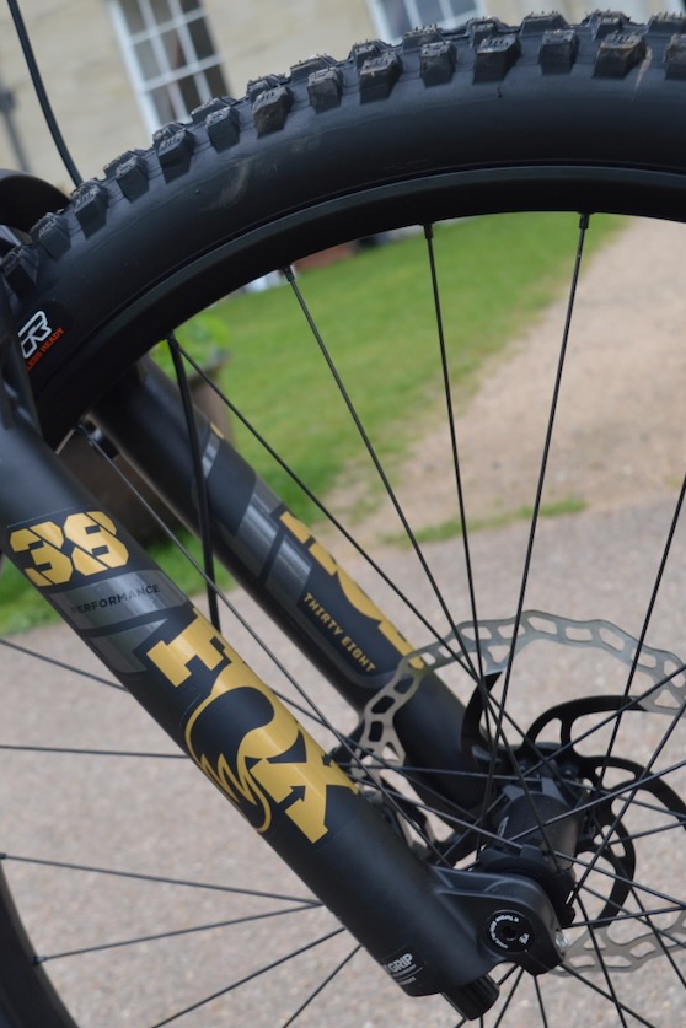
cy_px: 507
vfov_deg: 37.7
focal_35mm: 53
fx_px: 1508
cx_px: 199
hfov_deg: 25.4
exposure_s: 1/125
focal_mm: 23
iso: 320
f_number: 5.6
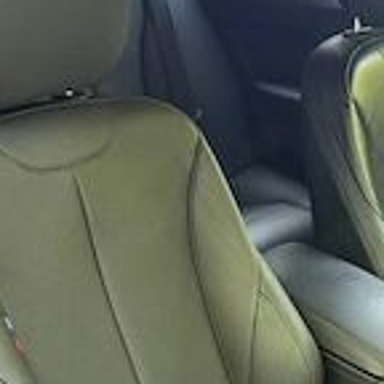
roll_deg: -1.9
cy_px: 435
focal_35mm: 59
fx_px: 740
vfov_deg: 26.5
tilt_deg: -35.7
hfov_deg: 28.9
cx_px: 245
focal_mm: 6.76
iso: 200
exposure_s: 1/62
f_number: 1.78
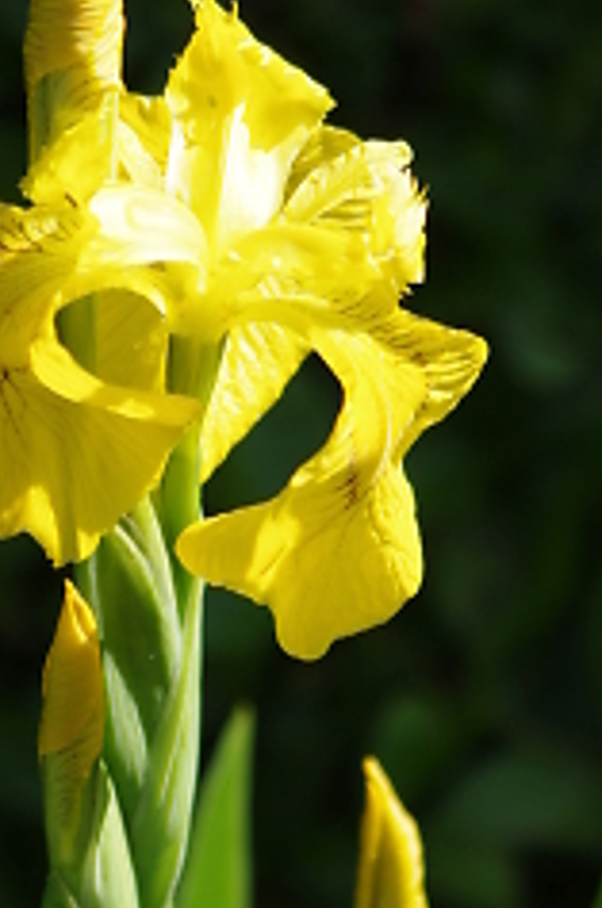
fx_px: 9044
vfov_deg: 5.8
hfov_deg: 3.8
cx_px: 345
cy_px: 444
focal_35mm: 359
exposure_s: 1/640
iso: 200
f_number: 5
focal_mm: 95
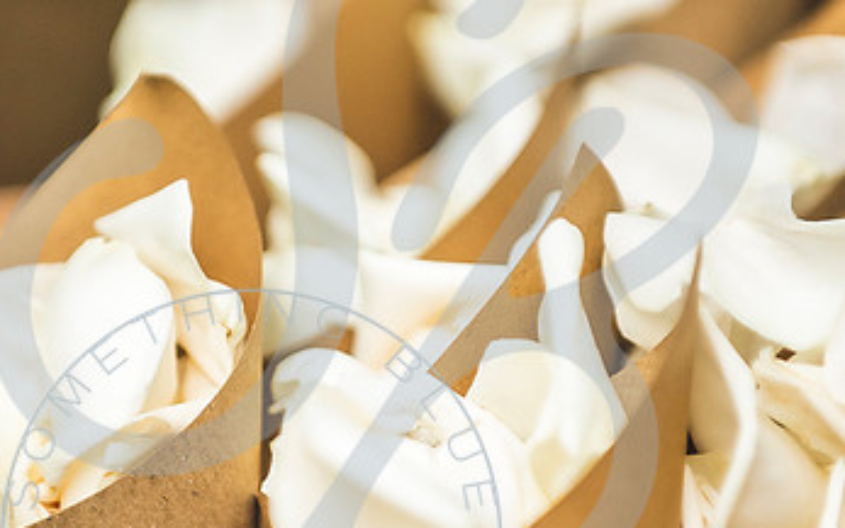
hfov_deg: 6.2
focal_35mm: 341
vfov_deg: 3.9
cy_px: 335
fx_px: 7854
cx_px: 373
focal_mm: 200
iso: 1000
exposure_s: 1/400
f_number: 2.8
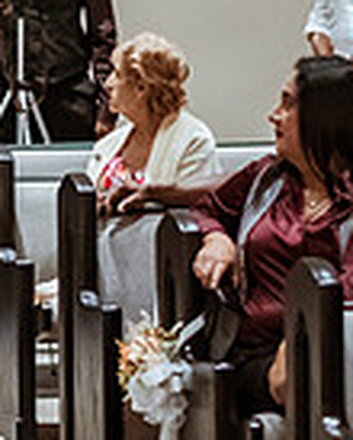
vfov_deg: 8.4
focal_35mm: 230
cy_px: 124
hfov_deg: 6.6
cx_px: -183
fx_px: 2997
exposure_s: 1/640
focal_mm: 58
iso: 2000
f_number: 1.4
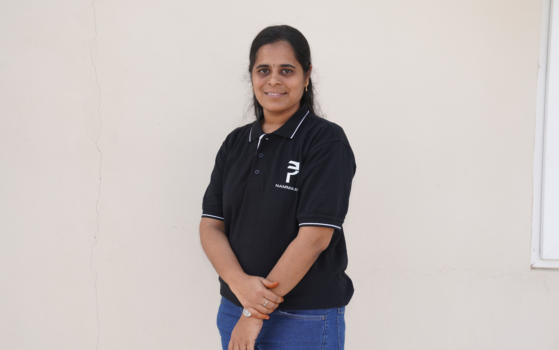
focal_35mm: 58
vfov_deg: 22.4
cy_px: 176
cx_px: 276
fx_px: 884
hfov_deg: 35.1
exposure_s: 1/200
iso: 100
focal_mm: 56
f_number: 4.5
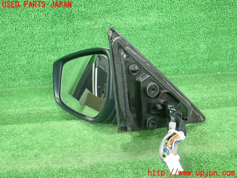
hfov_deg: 60.0
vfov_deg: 46.8
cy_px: 89
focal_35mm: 30
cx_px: 118
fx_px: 205
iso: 500
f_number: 2.3
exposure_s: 1/125
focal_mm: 5.5
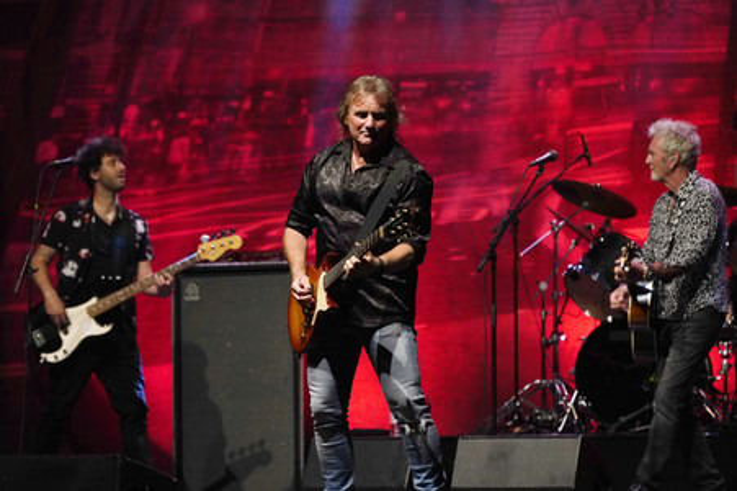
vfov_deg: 6.9
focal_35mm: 200
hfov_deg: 10.3
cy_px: 246
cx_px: 368
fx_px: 4091
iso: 1600
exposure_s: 1/100
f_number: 5.6
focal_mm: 200
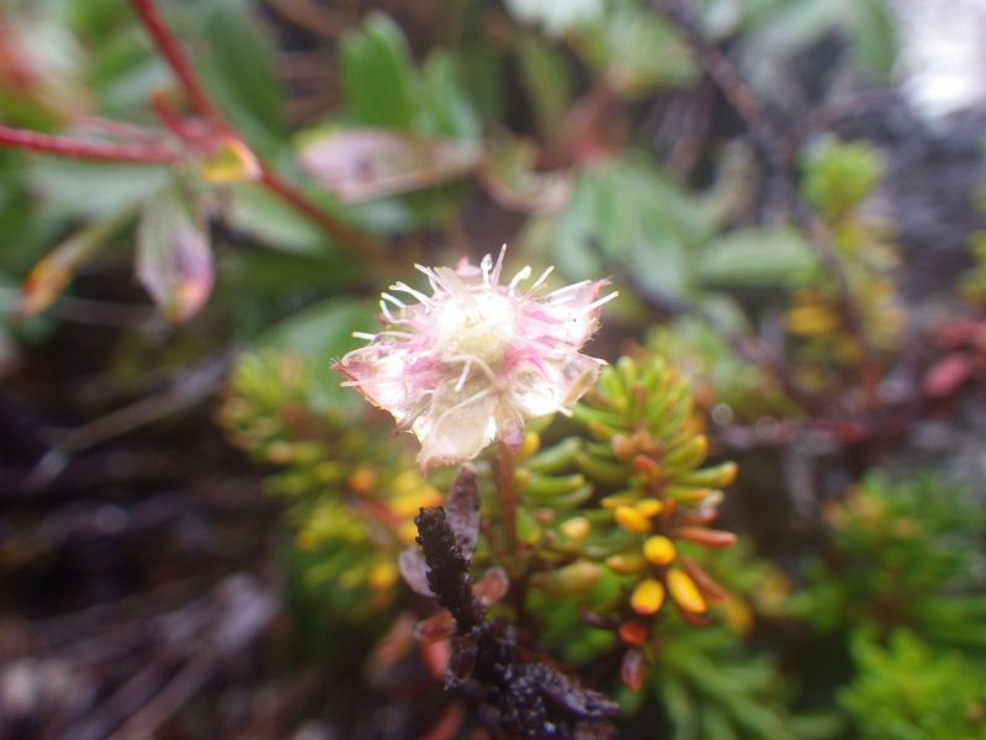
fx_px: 968
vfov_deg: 41.8
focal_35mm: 34
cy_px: 370
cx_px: 493
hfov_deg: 54.0
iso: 125
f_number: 3.8
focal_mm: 6.1
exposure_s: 1/60
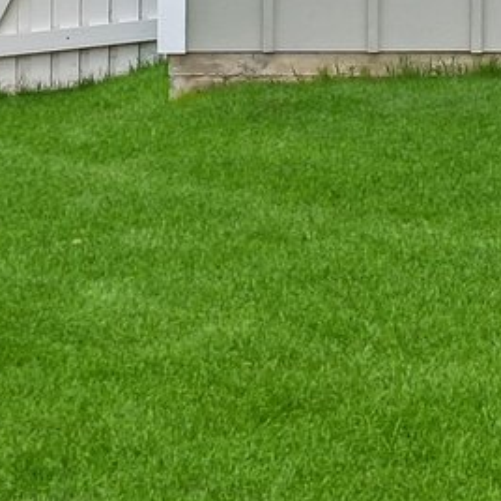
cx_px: 1527
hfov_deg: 7.7
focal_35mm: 195
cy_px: -749
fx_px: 3193
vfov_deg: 8.2
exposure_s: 1/250
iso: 100
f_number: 8
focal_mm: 30
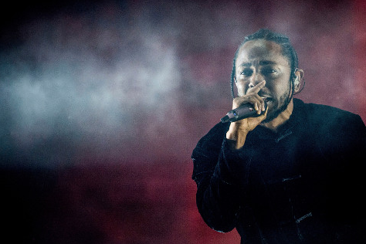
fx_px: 5408
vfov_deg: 2.6
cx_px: 229
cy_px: 143
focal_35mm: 532
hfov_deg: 3.9
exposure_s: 1/400
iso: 3200
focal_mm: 400
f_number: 5.6
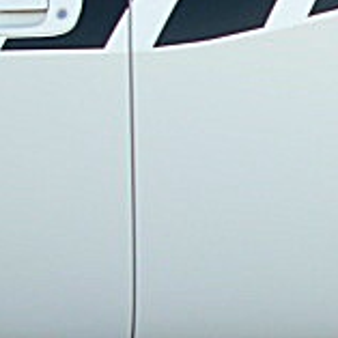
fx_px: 1436
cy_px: 202
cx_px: 618
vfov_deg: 13.4
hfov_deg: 12.3
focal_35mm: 130
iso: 50
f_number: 2.8
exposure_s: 1/80
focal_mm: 6.3
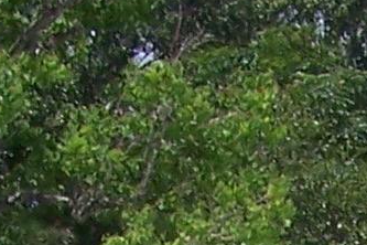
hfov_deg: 6.5
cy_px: 1000
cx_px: 806
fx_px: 3119
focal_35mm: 306
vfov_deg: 4.2
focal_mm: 6.3
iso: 80
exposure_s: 1/800
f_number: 4
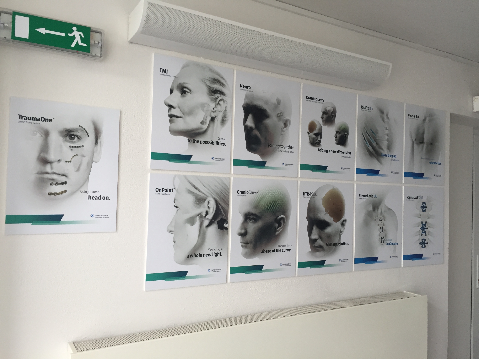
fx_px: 401
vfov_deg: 48.2
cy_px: 180
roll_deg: -2.4
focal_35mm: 29
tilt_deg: +1.7
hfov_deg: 61.7
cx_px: 240
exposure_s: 1/30
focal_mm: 4.15
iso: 32
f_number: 2.2
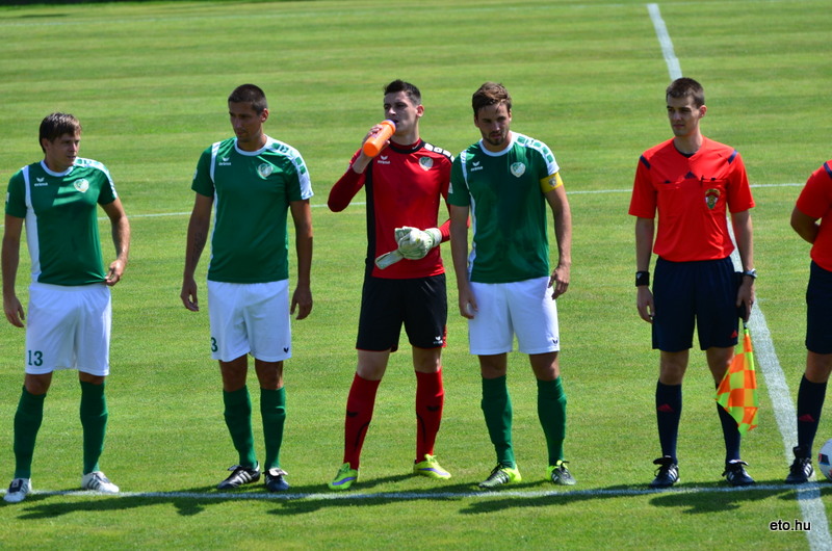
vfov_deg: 4.6
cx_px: 416
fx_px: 6919
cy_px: 276
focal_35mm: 300
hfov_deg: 6.9
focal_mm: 200
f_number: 5.3
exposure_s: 1/500
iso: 100
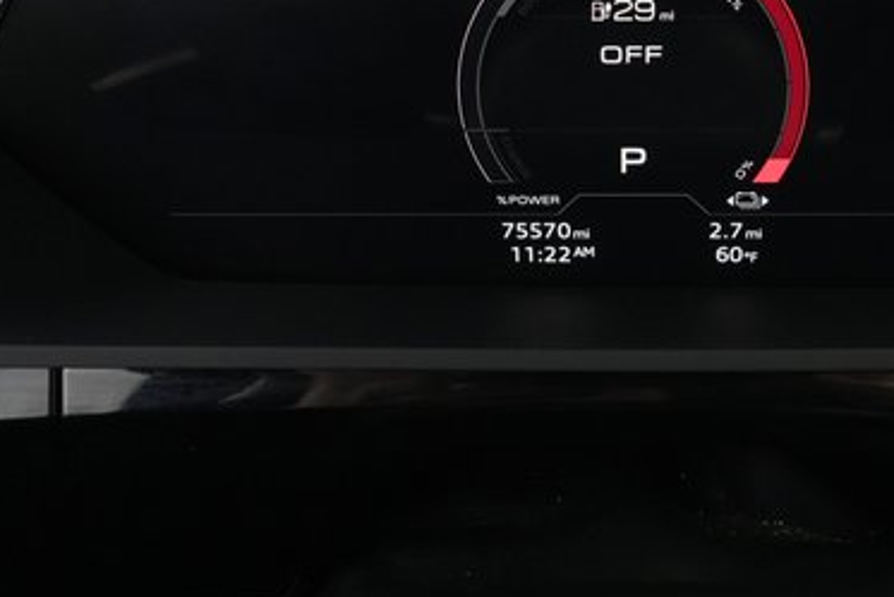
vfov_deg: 27.7
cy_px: 156
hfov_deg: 40.2
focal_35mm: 48
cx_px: 640
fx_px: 1192
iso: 10000
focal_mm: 28
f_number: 5.6
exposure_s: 1/80
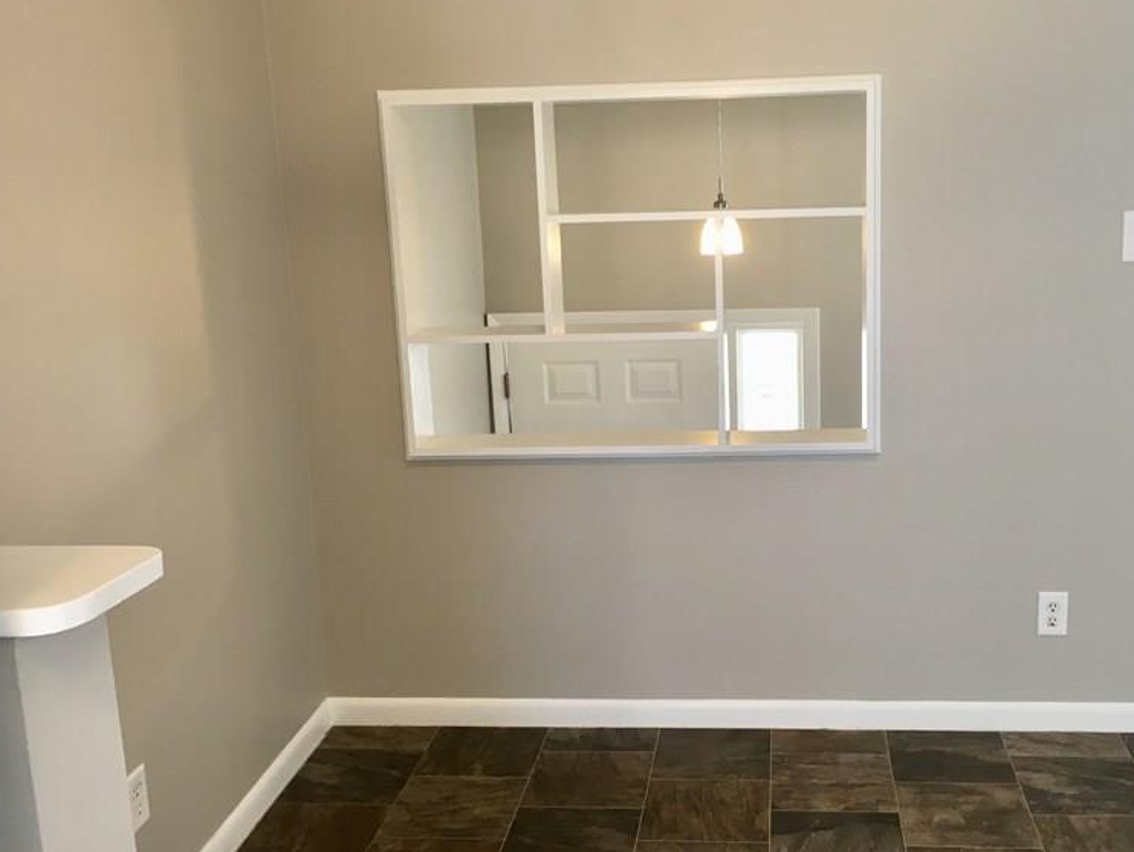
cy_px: 445
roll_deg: +1.9
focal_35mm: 40
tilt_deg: -11.6
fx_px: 1311
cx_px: 689
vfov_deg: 36.0
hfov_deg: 46.5
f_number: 2.2
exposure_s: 1/30
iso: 64
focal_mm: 4.15
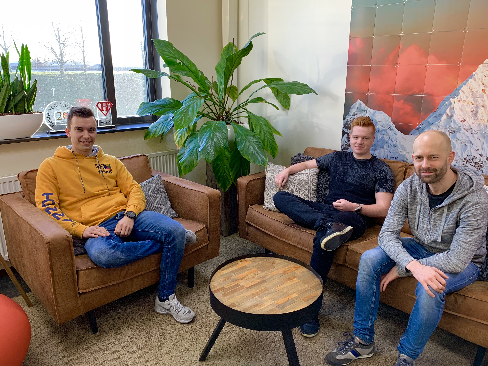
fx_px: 367
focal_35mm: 26
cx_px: 244
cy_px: 183
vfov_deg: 53.1
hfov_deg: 67.3
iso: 64
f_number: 1.8
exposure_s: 1/100
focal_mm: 4.25
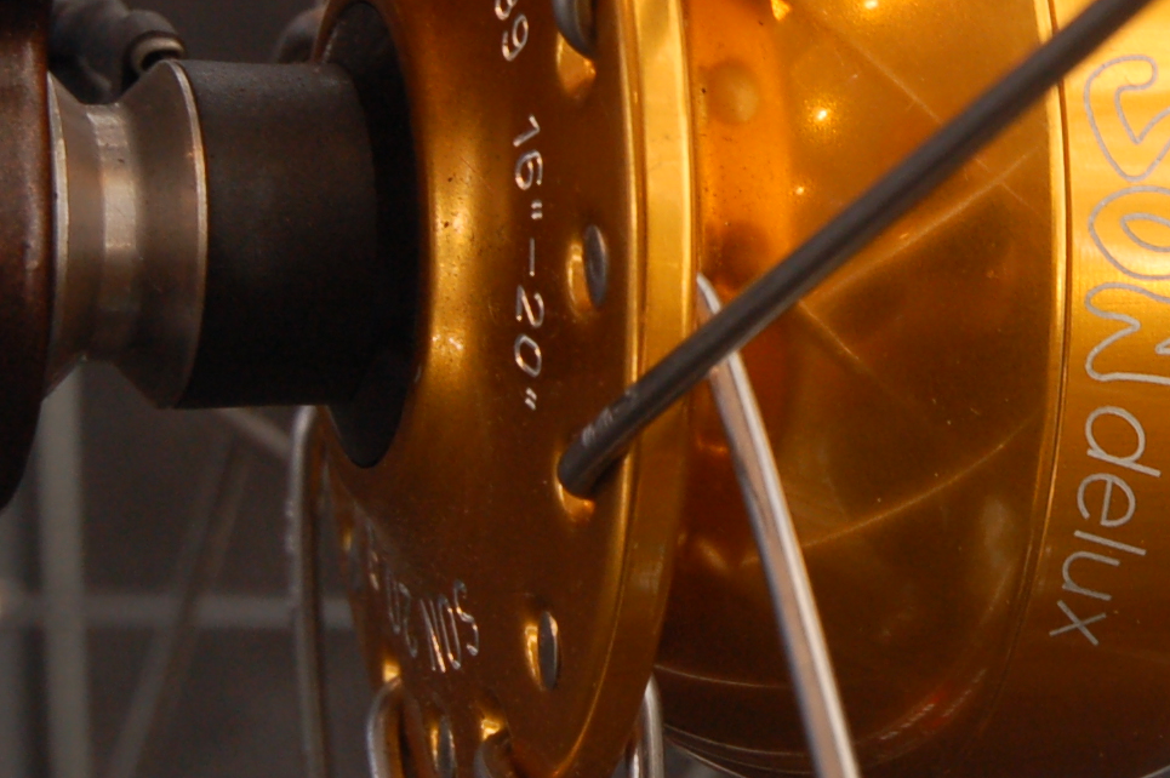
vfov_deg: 7.3
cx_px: 1300
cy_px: 278
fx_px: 6073
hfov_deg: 10.9
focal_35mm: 187
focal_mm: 40
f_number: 8
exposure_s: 1/25
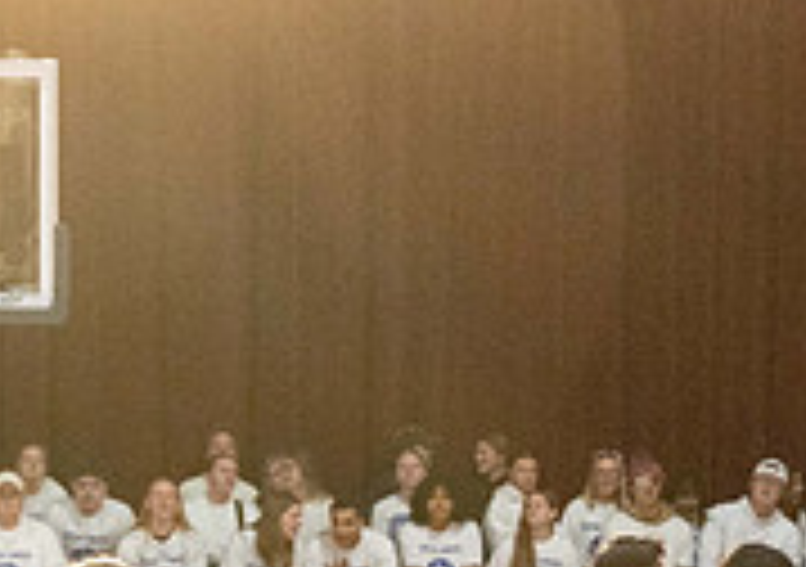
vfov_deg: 5.5
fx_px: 5809
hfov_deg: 7.9
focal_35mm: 255
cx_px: -44
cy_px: 824
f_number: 4
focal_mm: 70
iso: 8000
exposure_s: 1/500
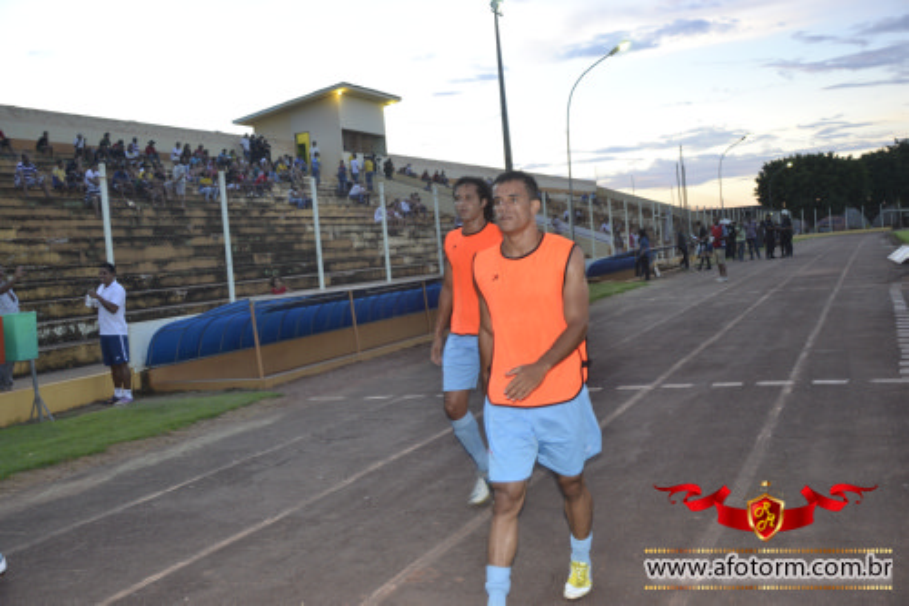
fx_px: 984
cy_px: 303
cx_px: 454
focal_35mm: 39
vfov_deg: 34.2
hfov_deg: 49.6
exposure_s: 1/60
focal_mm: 26
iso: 400
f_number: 3.8
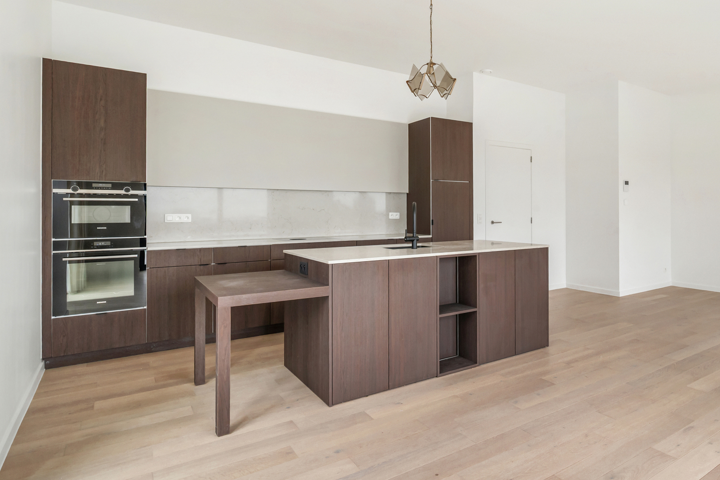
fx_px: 420
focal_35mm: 21
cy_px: 202
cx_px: 461
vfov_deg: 59.2
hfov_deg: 79.3
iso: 400
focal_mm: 16
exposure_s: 1/25
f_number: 10
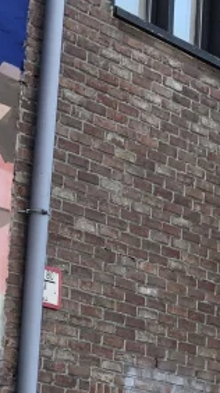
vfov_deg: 16.4
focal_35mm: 130
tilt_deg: +8.2
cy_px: 298
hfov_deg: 8.5
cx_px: -305
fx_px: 1352
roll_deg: -5.5
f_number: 1.8
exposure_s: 1/120
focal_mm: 4
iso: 20
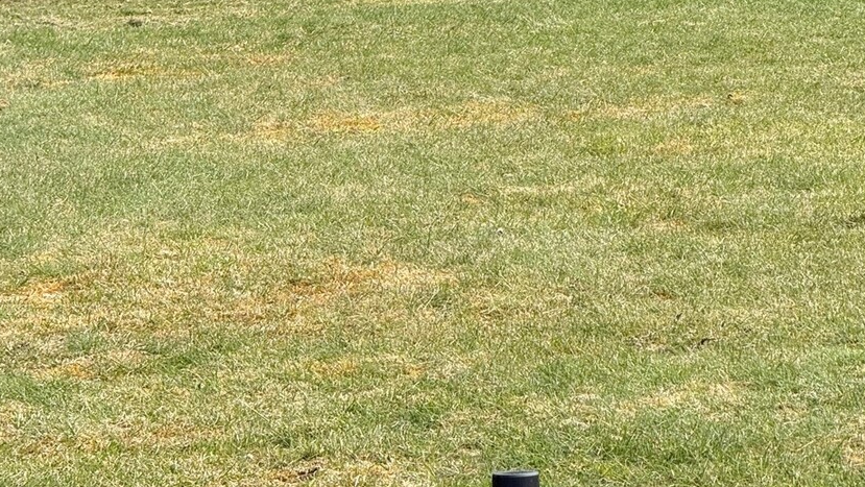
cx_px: 491
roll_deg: +4.5
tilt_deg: -2.6
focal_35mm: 227
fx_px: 5208
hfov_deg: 9.5
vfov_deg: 5.3
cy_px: -108
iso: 64
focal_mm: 15.66
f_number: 2.8
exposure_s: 1/655
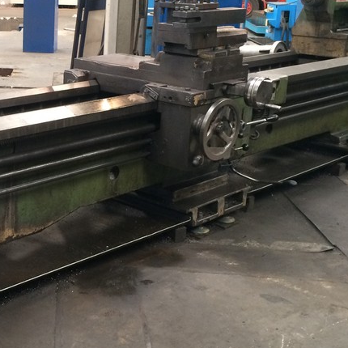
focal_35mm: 61
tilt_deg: -12.8
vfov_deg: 28.0
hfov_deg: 27.0
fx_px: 694
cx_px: 22
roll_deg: -1.7
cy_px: 126
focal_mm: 4.15
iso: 160
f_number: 2.2
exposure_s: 1/30
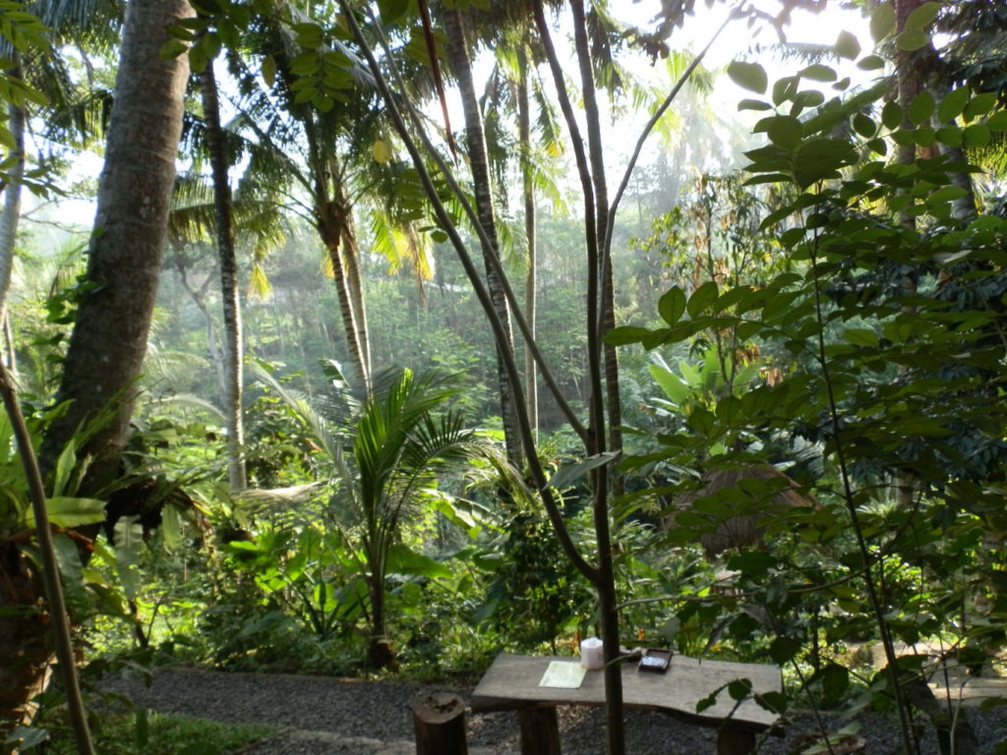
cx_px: 504
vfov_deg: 49.7
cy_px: 378
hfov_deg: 63.4
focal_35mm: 28
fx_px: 815
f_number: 3.1
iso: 64
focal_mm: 5
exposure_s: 1/60
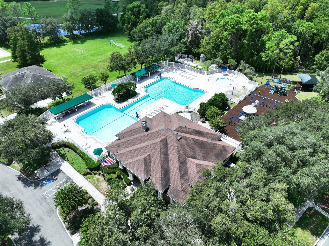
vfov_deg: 56.8
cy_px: 123
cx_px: 164
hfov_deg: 71.6
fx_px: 228
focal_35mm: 24
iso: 100
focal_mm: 12.29
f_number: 3.2
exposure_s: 1/320
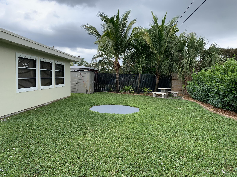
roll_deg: -0.2
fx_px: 178
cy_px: 88
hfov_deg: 67.3
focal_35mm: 26
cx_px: 118
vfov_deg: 53.1
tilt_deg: -2.9
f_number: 1.8
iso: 25
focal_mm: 4.25
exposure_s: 1/954
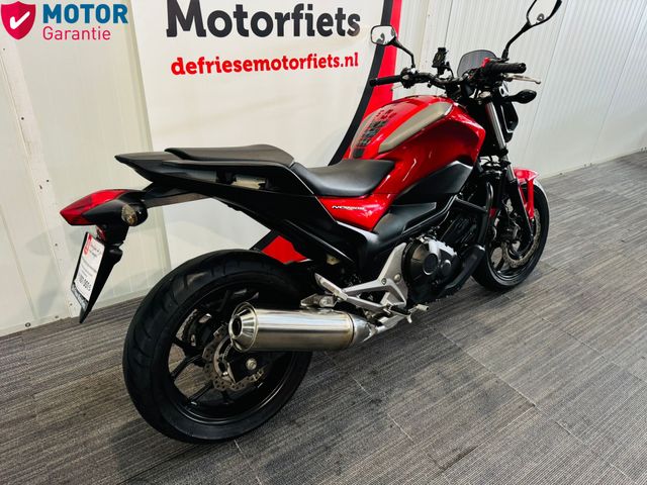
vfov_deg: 56.8
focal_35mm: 24
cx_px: 324
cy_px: 242
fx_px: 449
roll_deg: -2.1
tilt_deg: -29.3
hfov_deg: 71.6
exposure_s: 1/50
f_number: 1.78
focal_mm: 6.76
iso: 200
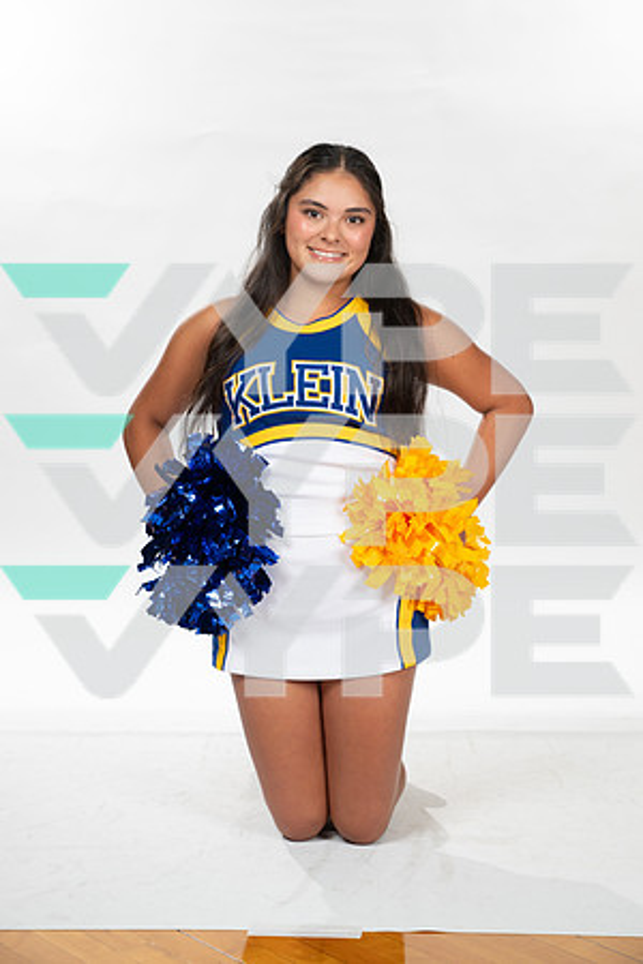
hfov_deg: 19.5
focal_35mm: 70
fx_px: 1875
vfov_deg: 28.8
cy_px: 482
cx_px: 322
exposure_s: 1/320
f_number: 7.1
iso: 800
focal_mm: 70
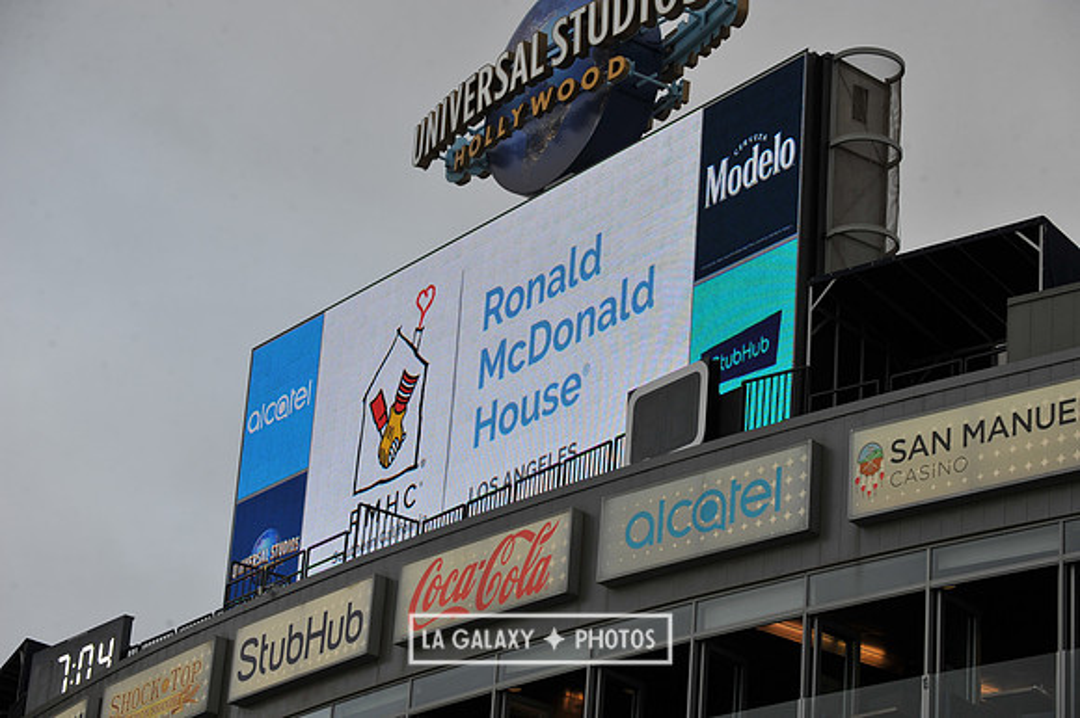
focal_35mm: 110
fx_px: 3298
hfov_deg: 18.6
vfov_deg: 12.4
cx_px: 540
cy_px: 359
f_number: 8
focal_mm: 110
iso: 400
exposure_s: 1/250
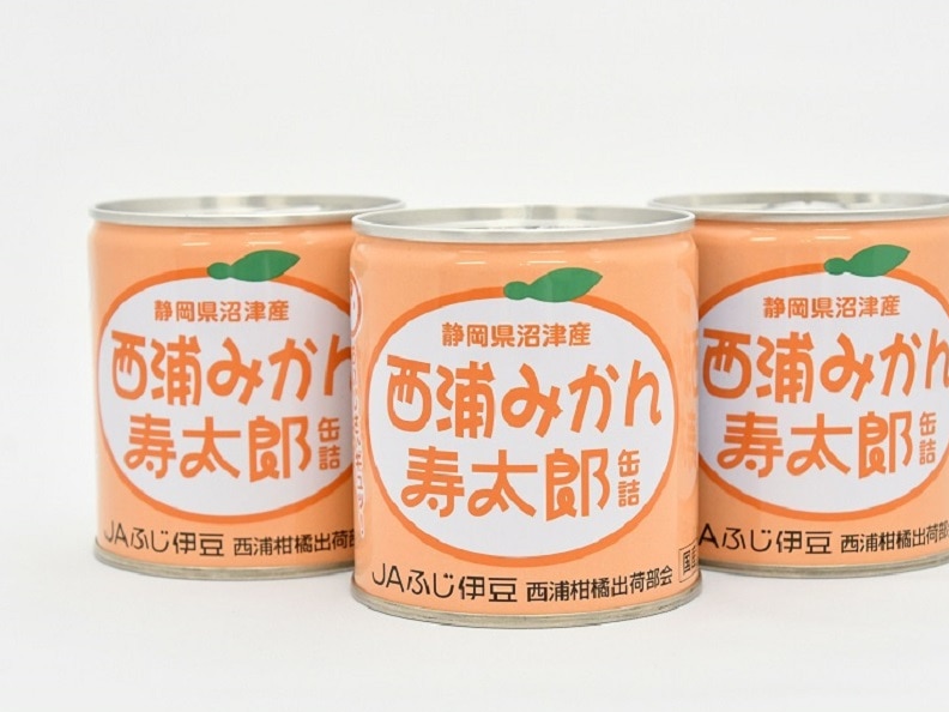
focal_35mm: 95
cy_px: 357
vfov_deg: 15.6
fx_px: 2604
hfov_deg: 20.6
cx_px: 520
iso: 3200
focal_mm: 58
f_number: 9
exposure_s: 1/100
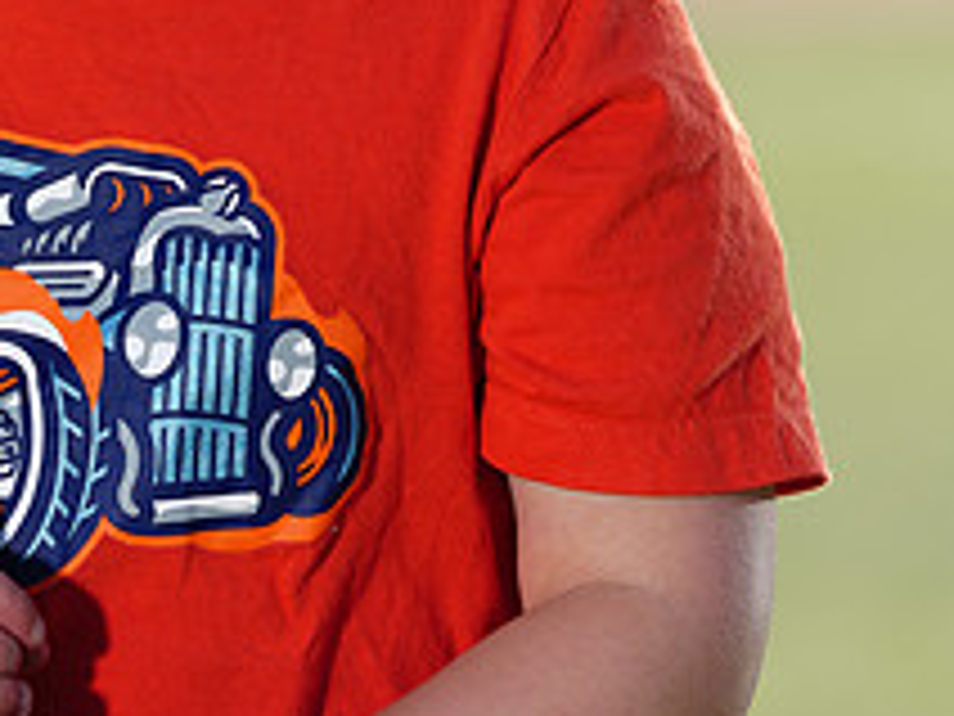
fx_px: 14496
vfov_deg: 2.8
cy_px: -293
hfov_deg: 3.8
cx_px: 178
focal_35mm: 526
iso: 50
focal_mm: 200
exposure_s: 1/250
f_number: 5
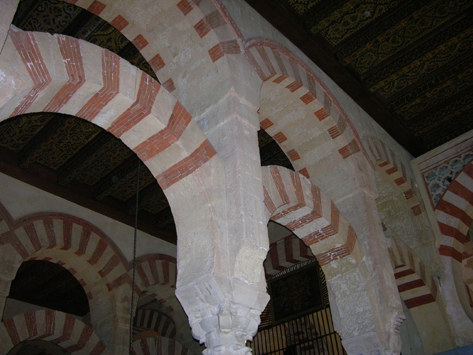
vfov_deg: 40.7
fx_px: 478
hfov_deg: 52.6
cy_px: 178
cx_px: 236
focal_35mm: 35
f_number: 2.8
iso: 200
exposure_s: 1/60.1
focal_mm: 8.9
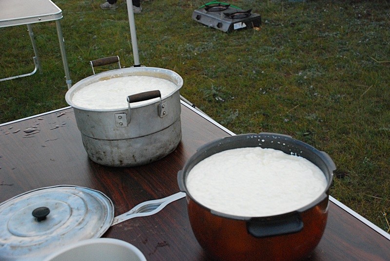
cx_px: 195
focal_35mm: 46
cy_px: 130
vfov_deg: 29.0
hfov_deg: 42.3
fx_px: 504
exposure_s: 1/320
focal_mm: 31
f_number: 5.6
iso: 1250
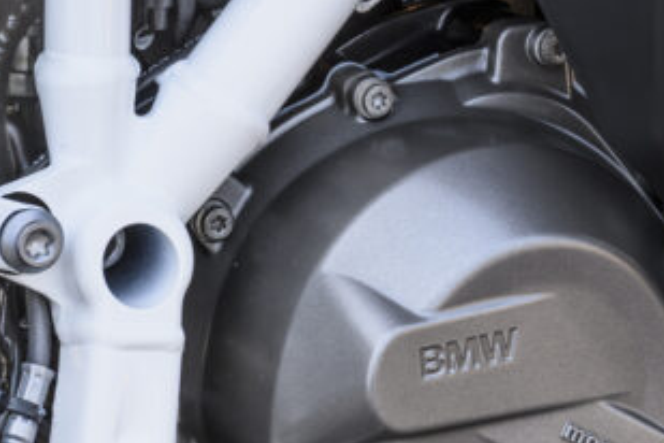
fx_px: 3855
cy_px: 349
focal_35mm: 209
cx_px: 720
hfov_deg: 9.7
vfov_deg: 6.6
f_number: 8
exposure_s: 1/25
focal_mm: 91
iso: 500
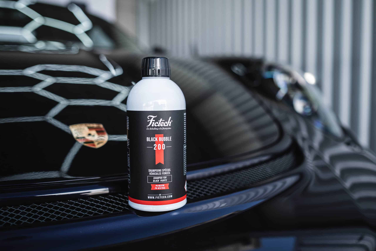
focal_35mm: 35
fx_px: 366
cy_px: 126
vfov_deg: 37.9
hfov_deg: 54.4
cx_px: 188
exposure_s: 1/160
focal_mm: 23
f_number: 2
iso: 160
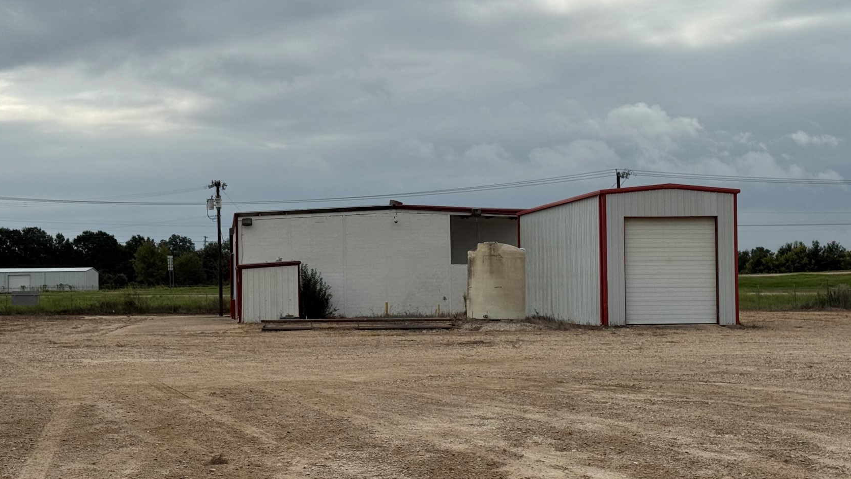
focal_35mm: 64
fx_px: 1444
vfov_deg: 18.8
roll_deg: +1.7
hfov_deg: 32.8
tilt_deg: +1.0
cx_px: 393
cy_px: 240
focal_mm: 6.76
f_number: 1.78
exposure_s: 1/5848
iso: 64
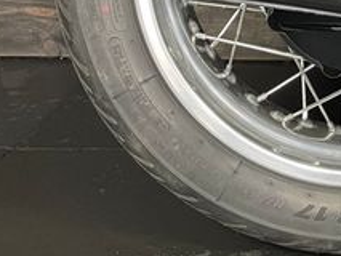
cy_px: -61
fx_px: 769
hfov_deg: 23.5
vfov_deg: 17.9
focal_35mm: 78
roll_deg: -0.4
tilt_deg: -7.5
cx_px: 375
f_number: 1.6
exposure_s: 1/50
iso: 250
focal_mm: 4.2
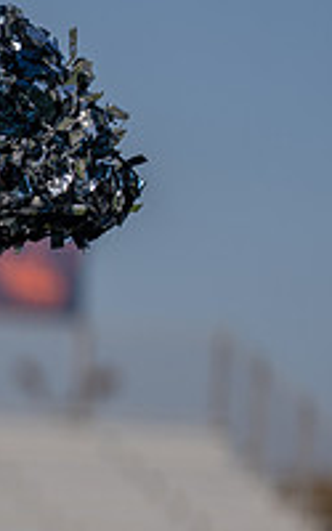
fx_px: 7282
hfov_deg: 2.6
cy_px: 471
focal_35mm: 503
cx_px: -404
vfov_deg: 4.2
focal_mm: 170
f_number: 2.8
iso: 100
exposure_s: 1/4000
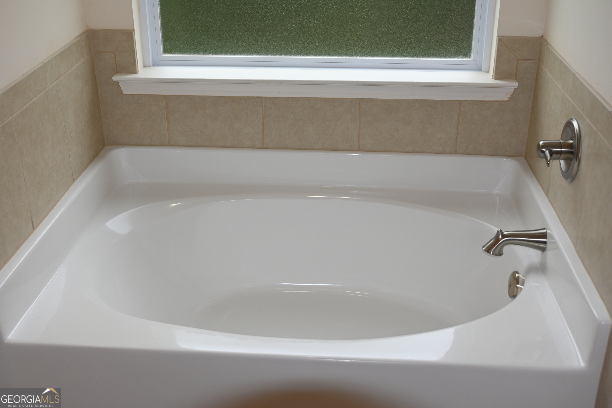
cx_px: 306
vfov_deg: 31.9
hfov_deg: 46.4
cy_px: 204
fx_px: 714
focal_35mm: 42
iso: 110
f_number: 2.8
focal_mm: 28
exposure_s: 1/200
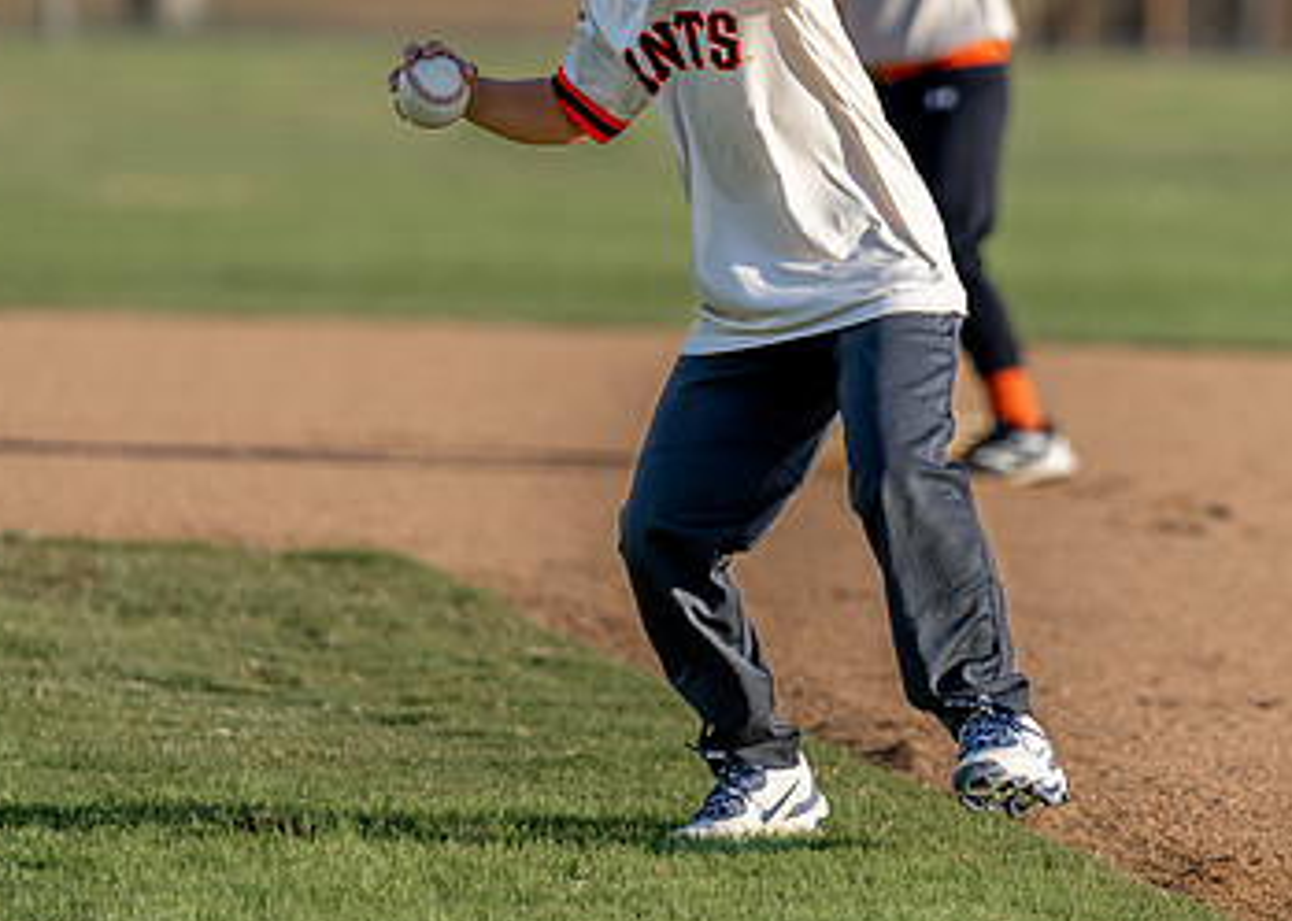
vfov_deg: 3.3
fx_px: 16102
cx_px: 776
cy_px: 150
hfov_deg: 4.6
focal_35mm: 439
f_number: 2.8
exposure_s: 1/2000
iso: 100
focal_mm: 180
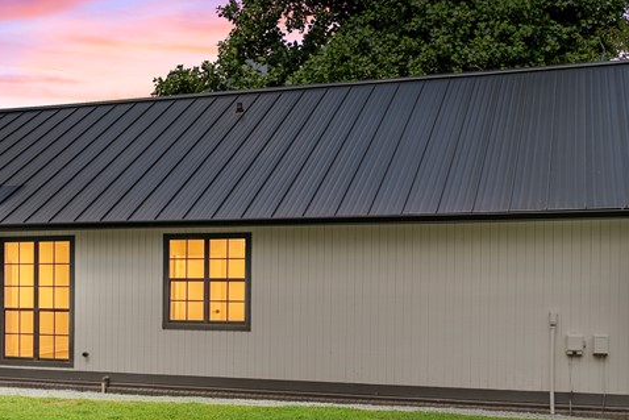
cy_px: 286
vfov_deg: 22.9
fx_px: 1031
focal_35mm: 59
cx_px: 82
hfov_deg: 32.5
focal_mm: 26
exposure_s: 1/320
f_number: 8
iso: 160
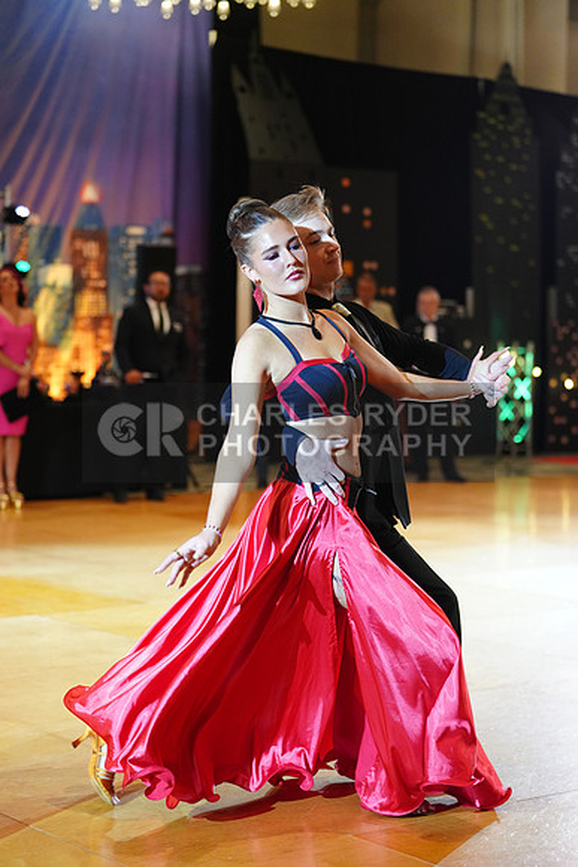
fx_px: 1781
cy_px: 434
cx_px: 289
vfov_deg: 27.3
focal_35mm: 74
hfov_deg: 18.4
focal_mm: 74
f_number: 2.8
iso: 2500
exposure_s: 1/320
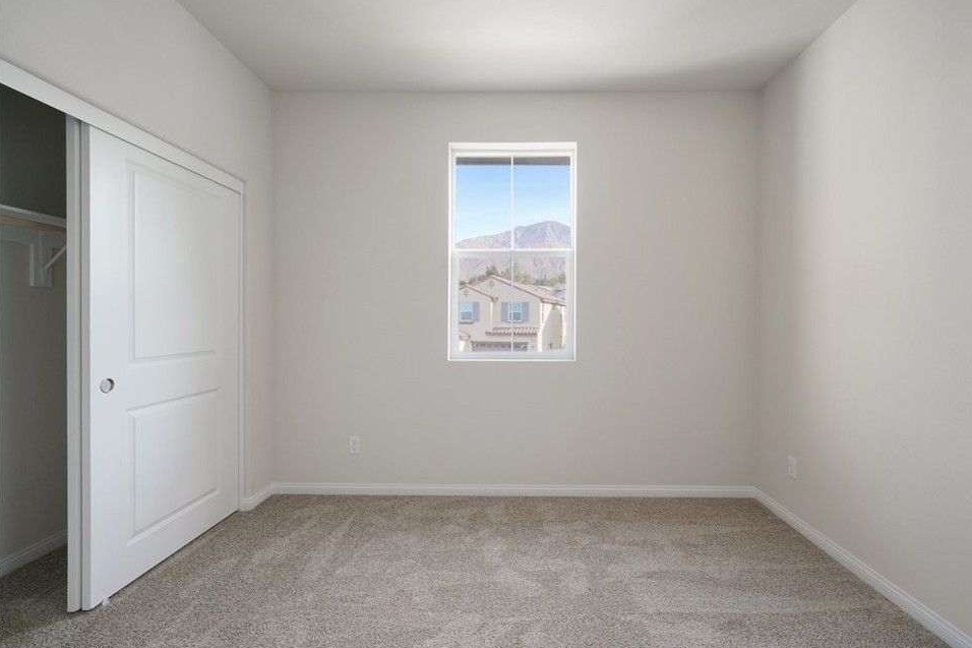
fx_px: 405
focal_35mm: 15
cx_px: 518
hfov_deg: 100.3
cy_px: 333
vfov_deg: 77.3
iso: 400
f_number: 8
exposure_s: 1/10
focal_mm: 14
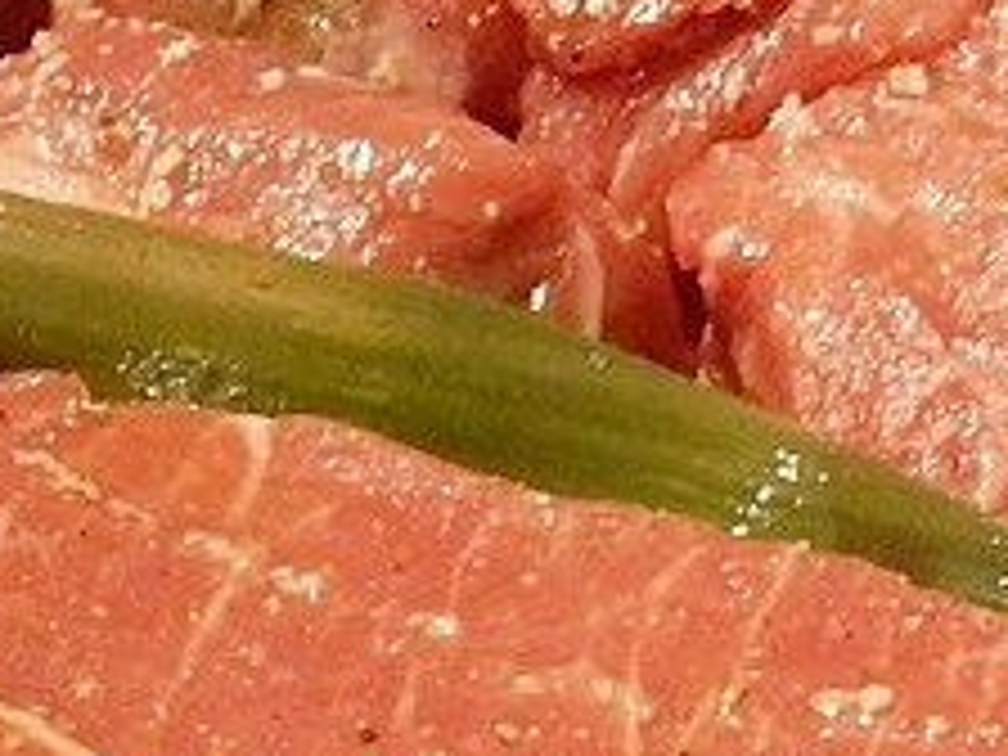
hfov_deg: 17.9
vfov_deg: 12.7
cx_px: 4
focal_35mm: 107
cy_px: 1310
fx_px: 3116
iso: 400
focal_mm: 5.4
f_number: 4
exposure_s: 1/20
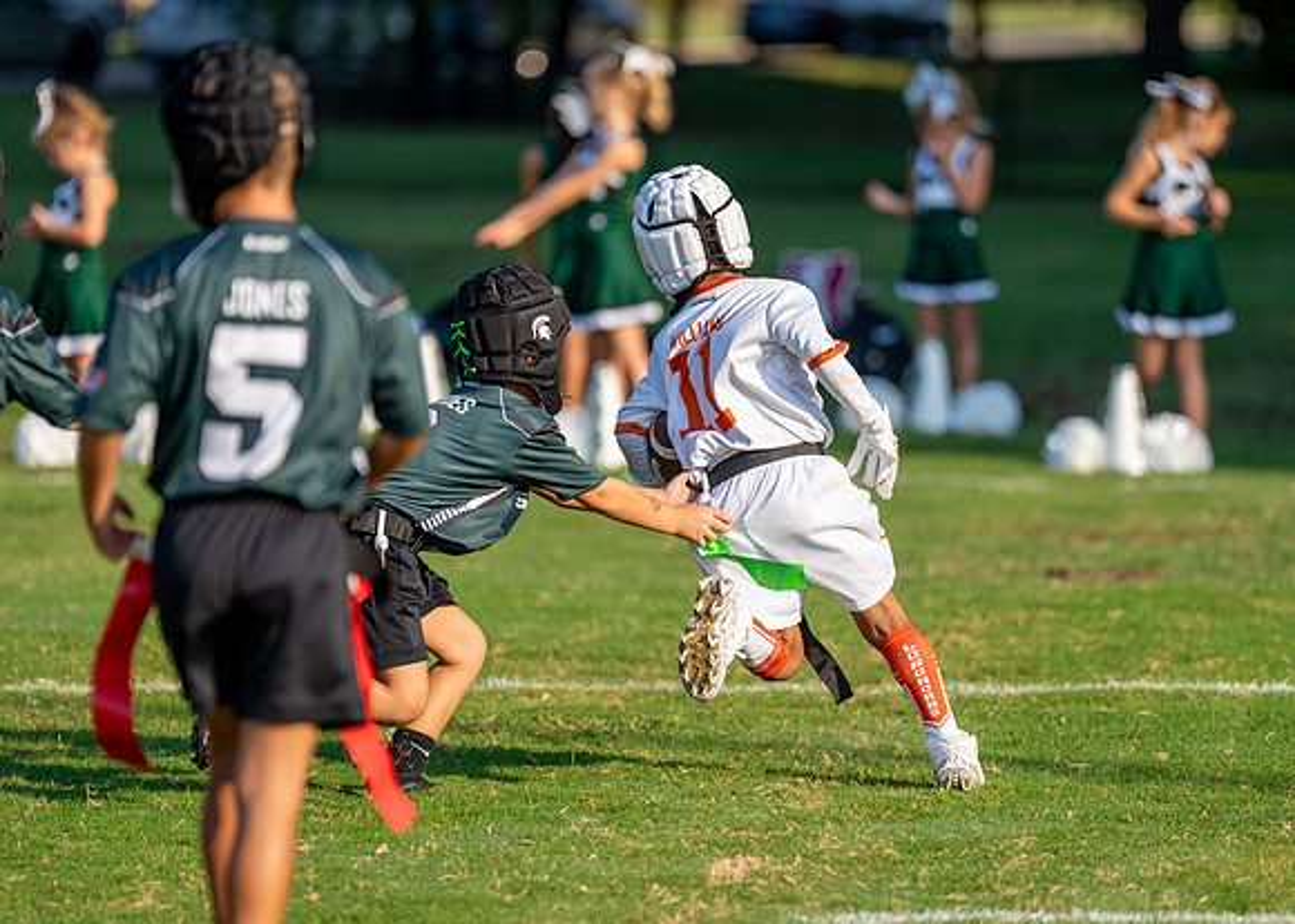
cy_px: 477
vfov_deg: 5.6
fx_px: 9496
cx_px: 691
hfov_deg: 7.8
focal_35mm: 258
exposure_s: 1/4000
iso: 320
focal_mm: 200
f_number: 2.8
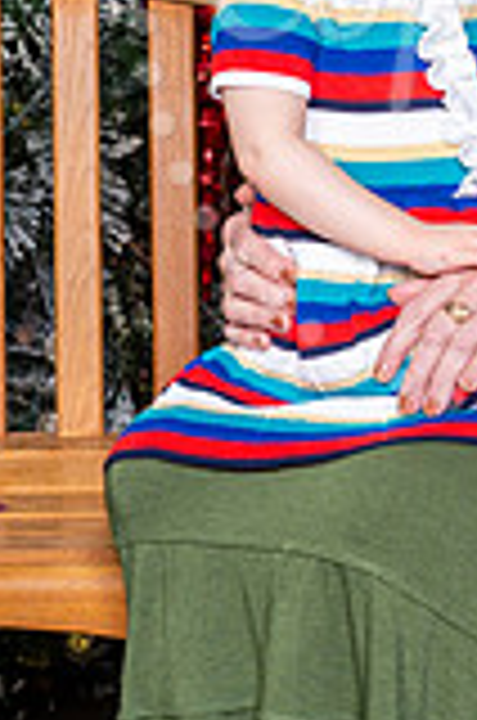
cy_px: -4
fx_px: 4770
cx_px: 556
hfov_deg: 5.7
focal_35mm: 239
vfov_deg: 8.6
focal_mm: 85
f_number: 8
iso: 400
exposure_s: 1/125
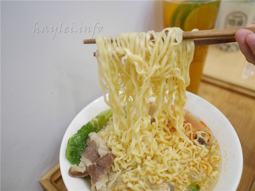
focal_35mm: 30
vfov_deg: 46.8
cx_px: 128
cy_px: 96
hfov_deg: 60.0
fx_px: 221
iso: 200
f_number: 1.7
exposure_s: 1/80
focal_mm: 15
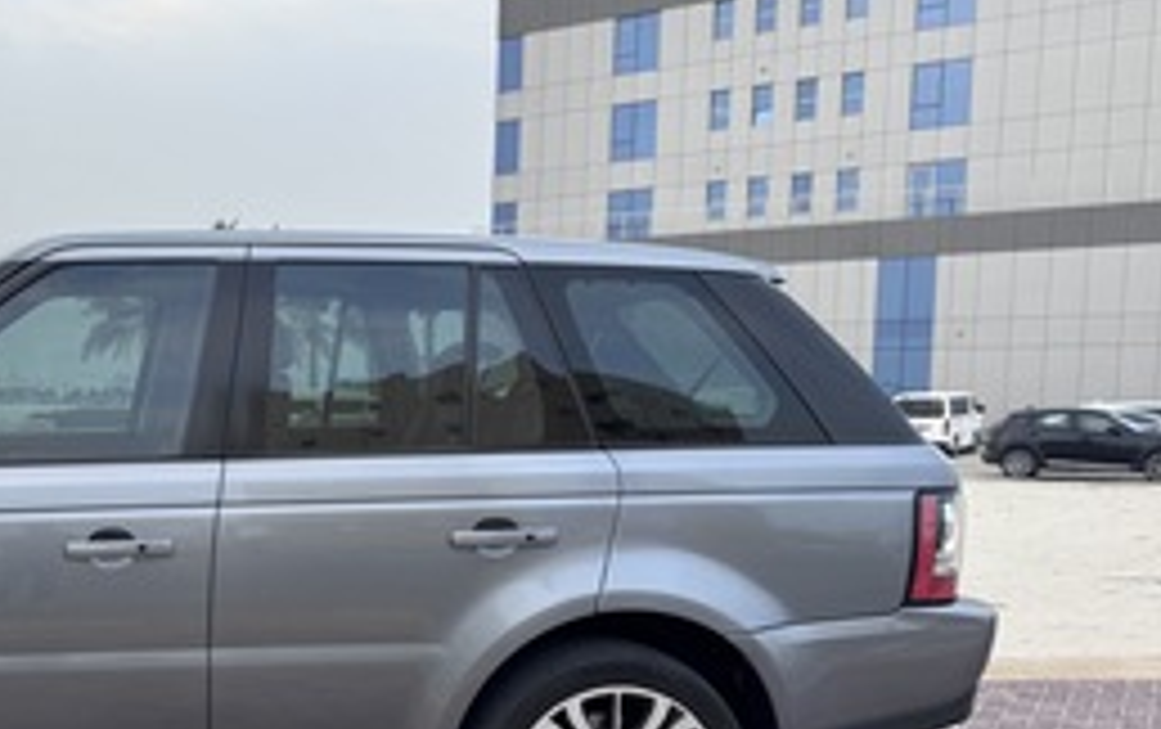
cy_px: 533
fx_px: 1426
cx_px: 137
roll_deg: -0.2
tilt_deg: -5.6
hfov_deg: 41.2
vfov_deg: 28.3
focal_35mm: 45
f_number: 1.78
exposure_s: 1/122
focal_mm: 6.76
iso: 80
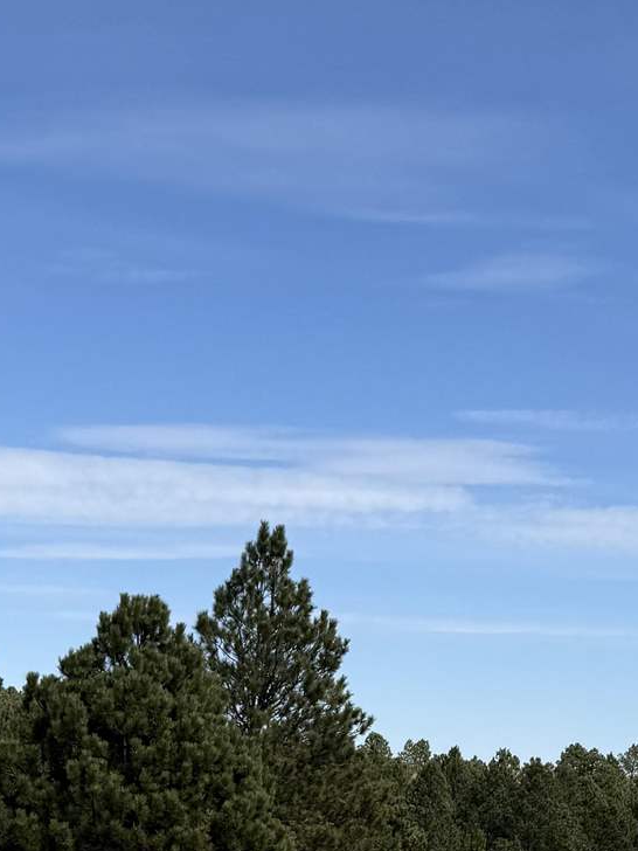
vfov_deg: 21.9
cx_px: 44
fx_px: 1868
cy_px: 1232
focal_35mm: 76
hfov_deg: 19.0
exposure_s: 1/4673
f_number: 1.78
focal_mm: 6.76
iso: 80
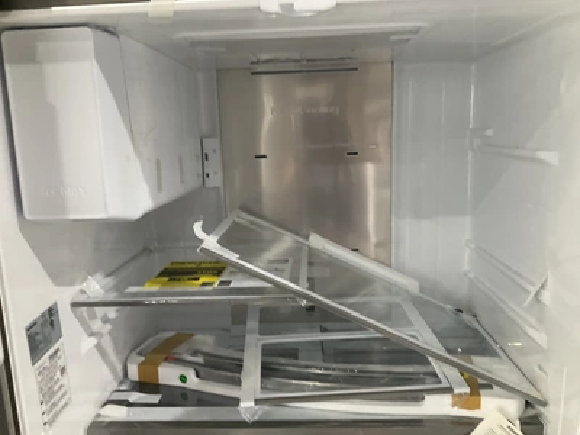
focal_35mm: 29
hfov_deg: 61.7
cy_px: 218
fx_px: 486
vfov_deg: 48.2
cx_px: 290
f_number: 1.8
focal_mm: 3
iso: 160
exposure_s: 1/60
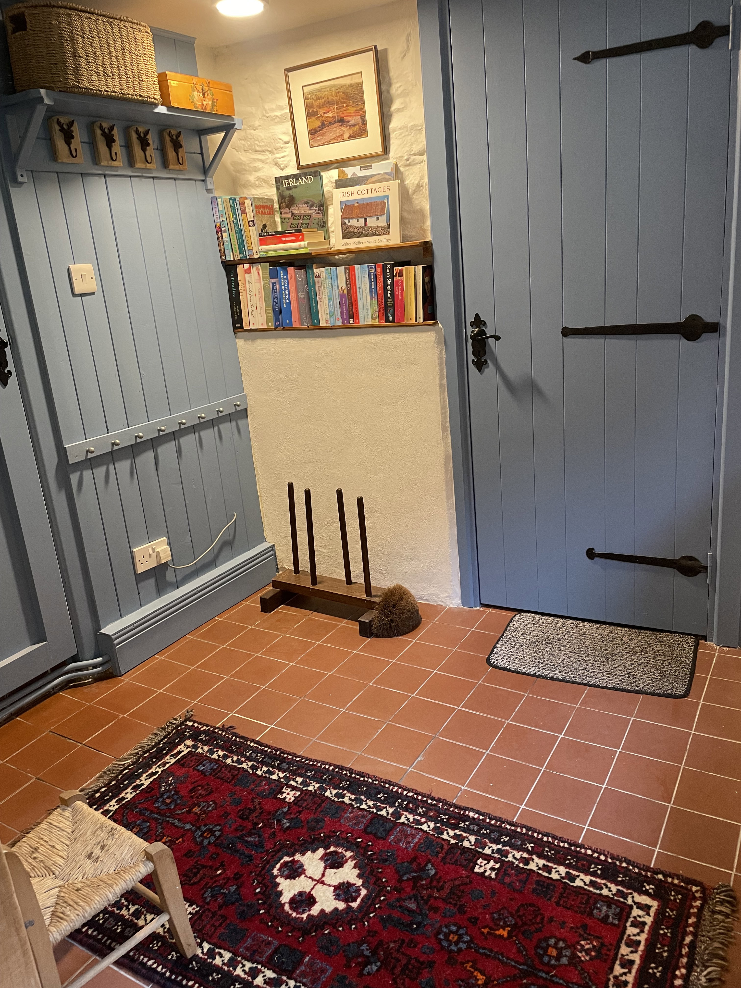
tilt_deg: -17.5
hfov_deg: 53.1
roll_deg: +5.8
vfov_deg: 67.3
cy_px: 494
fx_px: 742
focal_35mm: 26
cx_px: 370
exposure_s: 1/50
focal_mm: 4.2
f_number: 1.6
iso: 250
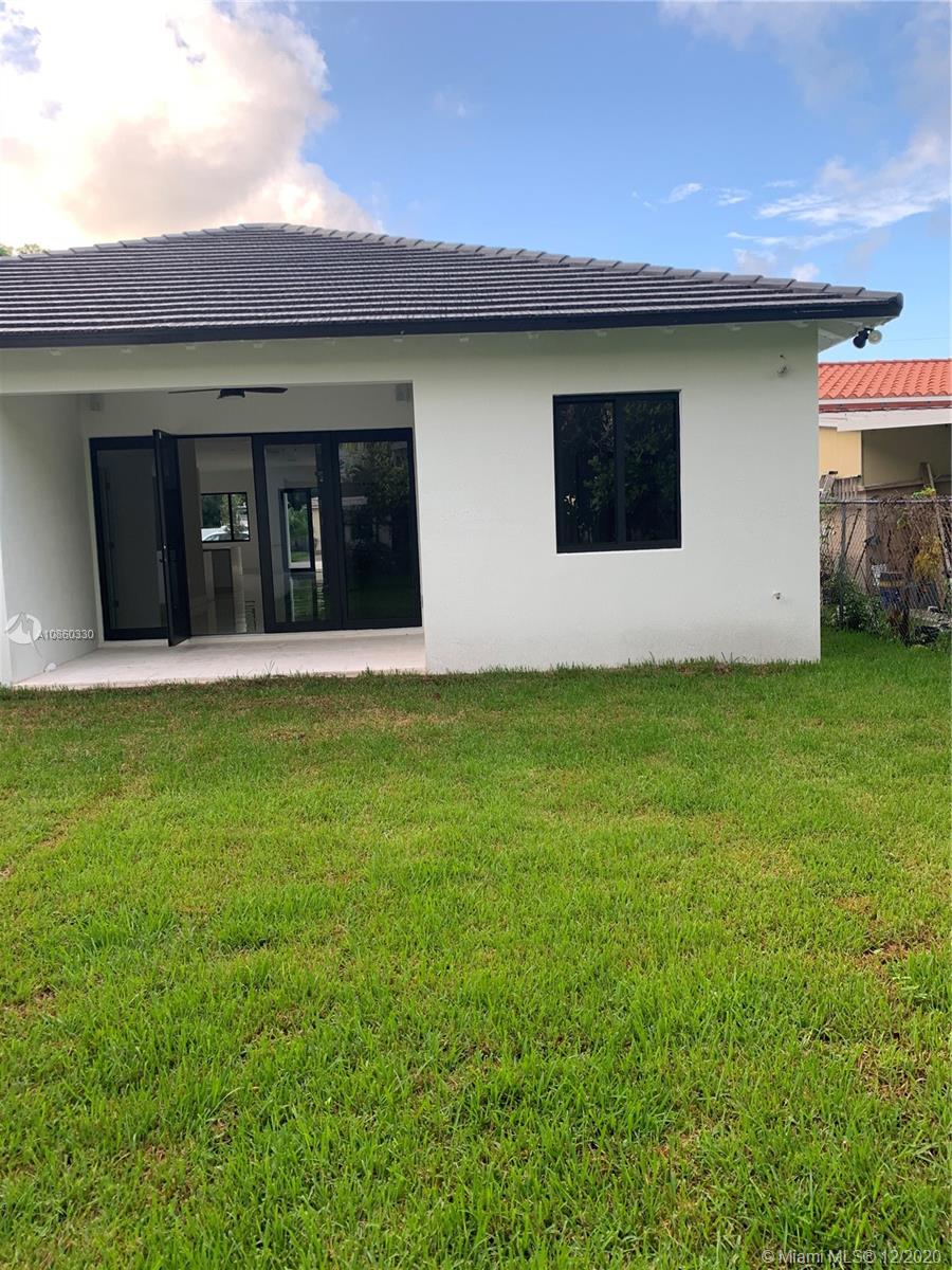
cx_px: 476
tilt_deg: -6.6
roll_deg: +2.6
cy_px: 635
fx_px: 953
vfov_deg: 67.3
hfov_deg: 53.1
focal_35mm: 26
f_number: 1.8
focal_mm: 4.25
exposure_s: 1/173
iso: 25
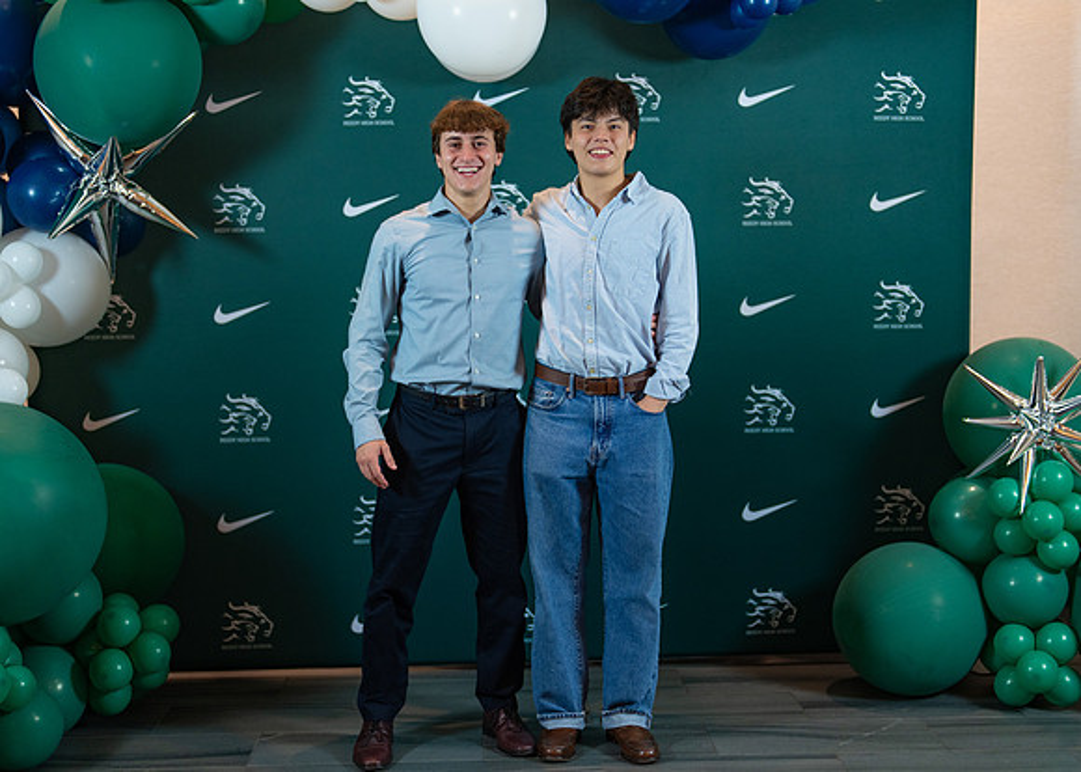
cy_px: 386
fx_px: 1643
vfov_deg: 26.4
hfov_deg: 36.4
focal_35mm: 54
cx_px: 540
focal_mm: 50
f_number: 1.2
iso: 640
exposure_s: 1/320
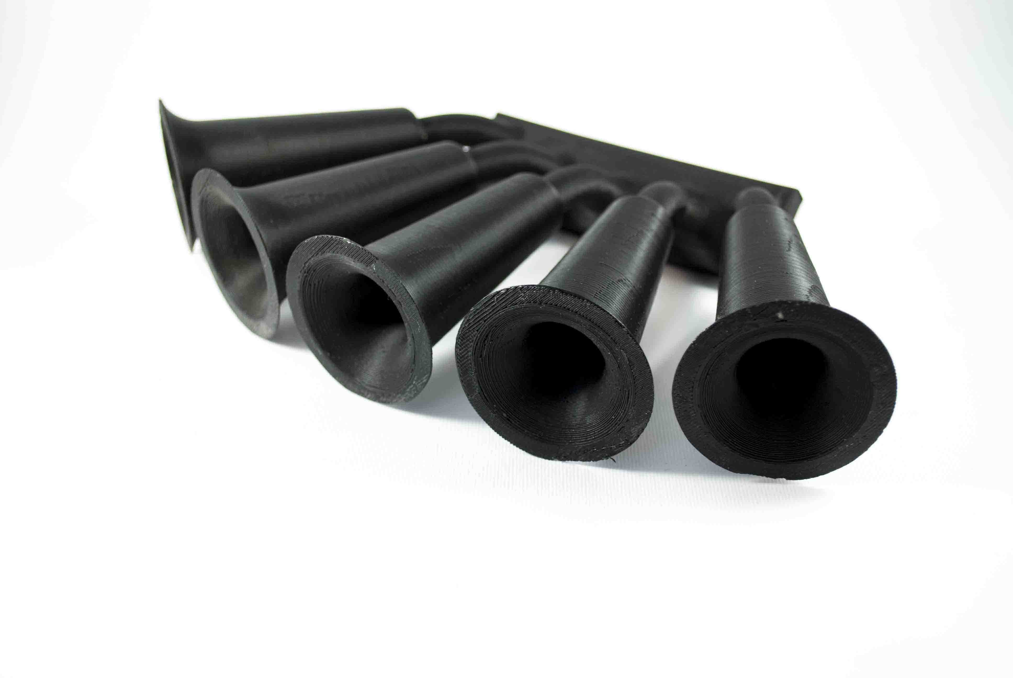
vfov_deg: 29.9
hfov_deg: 43.6
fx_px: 1268
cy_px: 339
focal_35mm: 45
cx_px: 506
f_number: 4.8
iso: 320
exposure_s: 1/30
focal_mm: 30
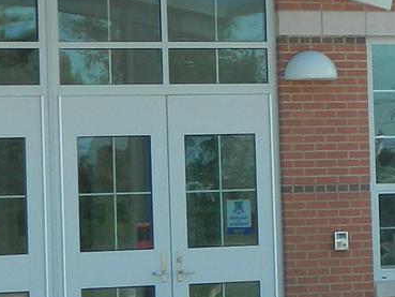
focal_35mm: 261
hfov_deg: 7.4
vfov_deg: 5.7
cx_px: 639
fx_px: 2979
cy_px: 47
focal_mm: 8.4
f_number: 3.6
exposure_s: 1/400
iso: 110
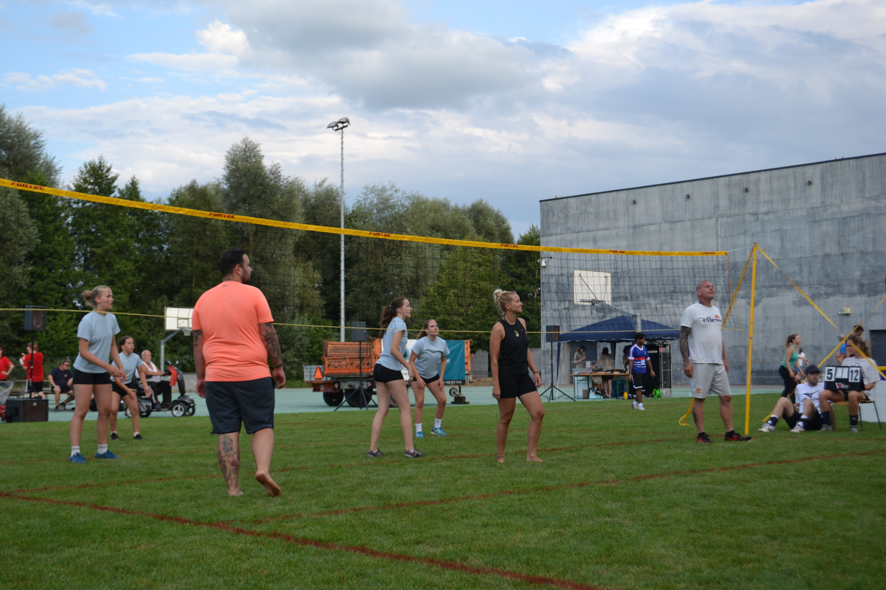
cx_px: 443
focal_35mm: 48
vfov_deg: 28.1
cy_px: 295
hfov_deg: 41.1
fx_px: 1181
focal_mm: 32
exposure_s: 1/800
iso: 400
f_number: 4.8
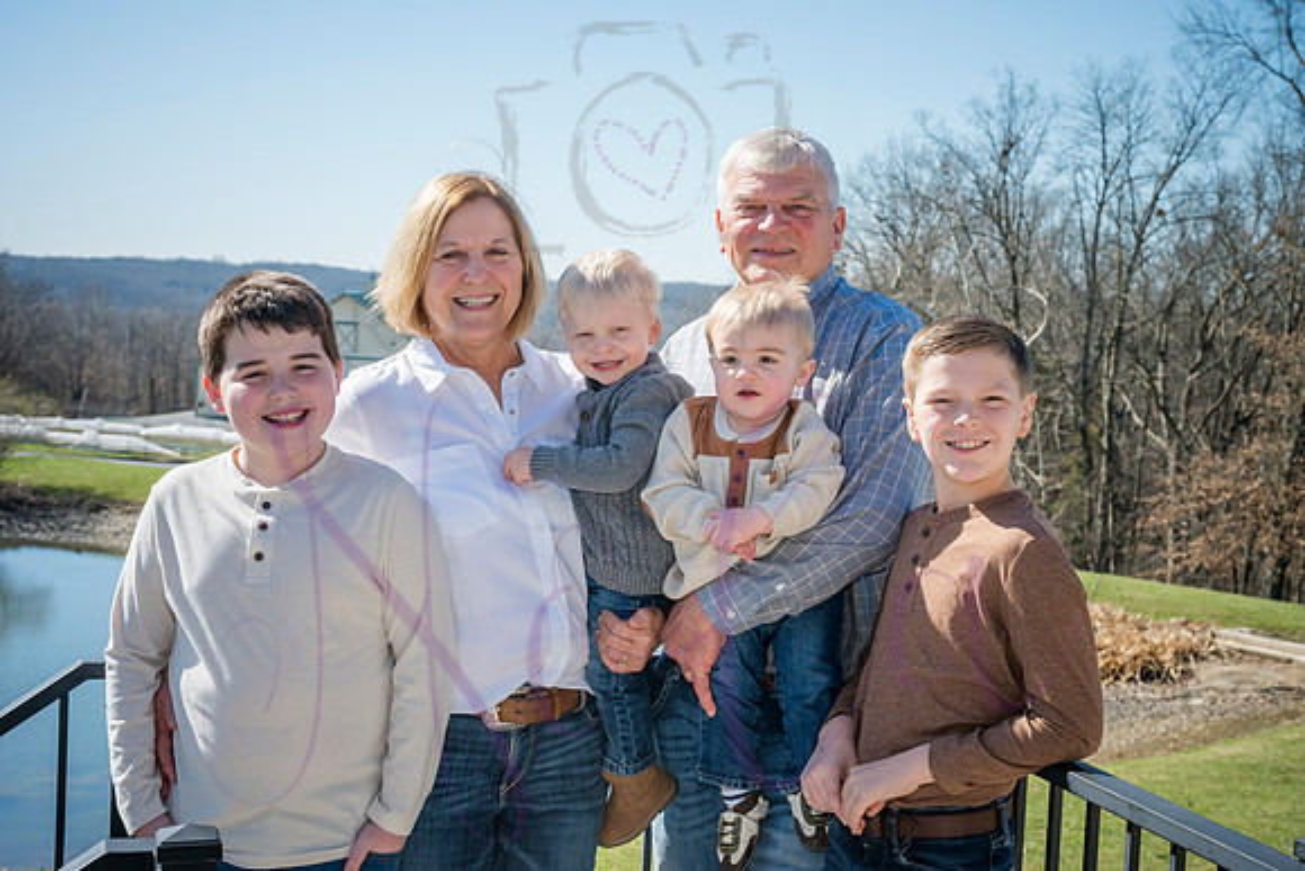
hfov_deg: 36.2
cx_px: 652
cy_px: 436
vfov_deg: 24.6
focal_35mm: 55
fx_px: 1994
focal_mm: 55
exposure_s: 1/640
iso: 400
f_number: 10
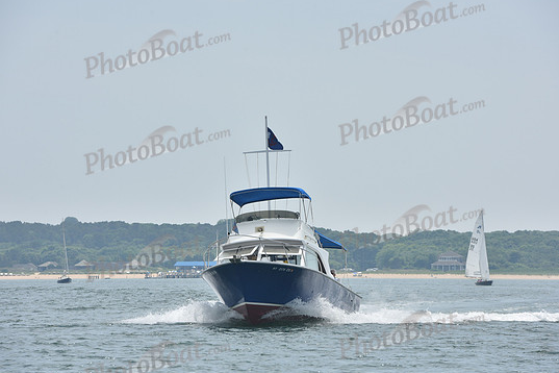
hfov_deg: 9.5
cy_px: 187
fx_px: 3354
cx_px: 285
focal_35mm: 216
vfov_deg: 6.4
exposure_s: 1/1000
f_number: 10
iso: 250
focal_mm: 200
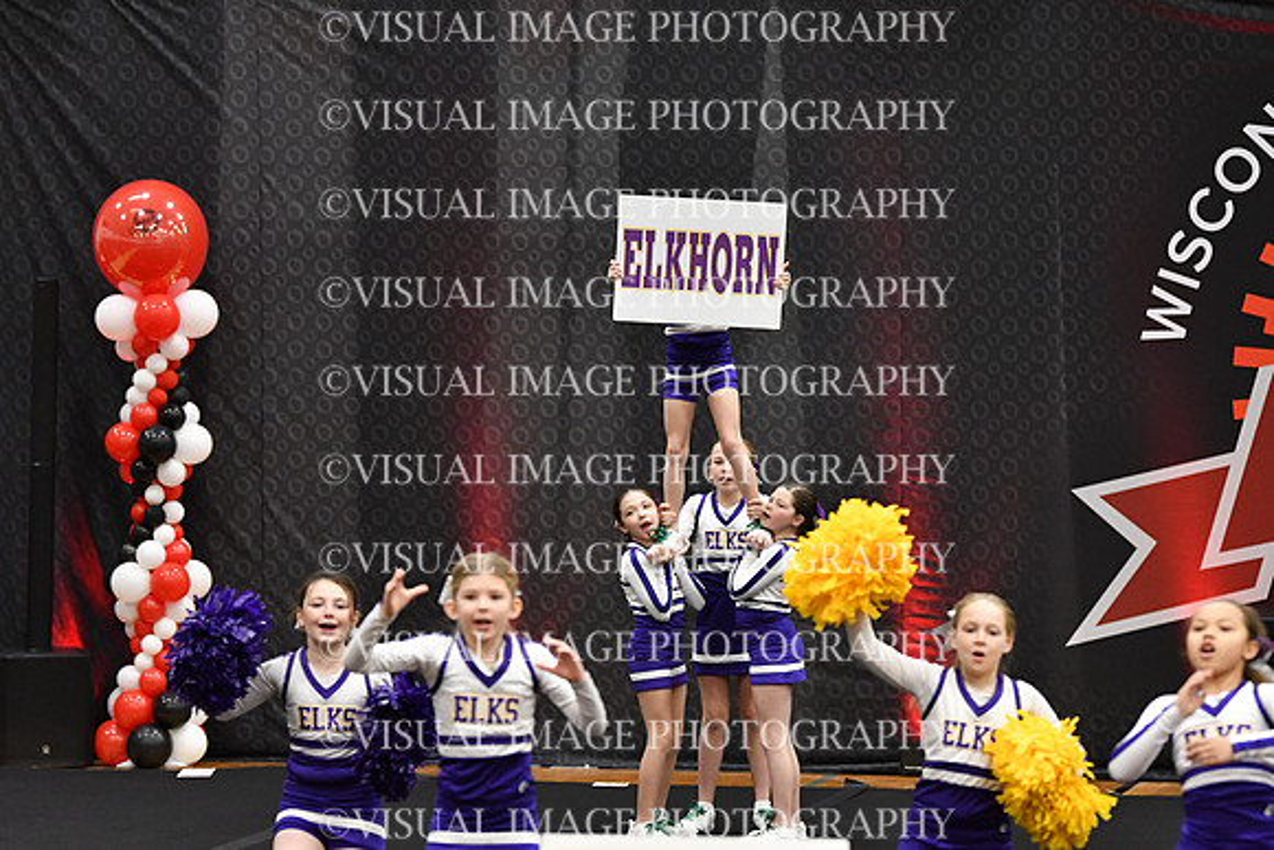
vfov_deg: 7.9
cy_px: 425
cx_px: 637
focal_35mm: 174
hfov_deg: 11.8
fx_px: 6159
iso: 5000
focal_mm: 116
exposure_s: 1/800
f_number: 2.8
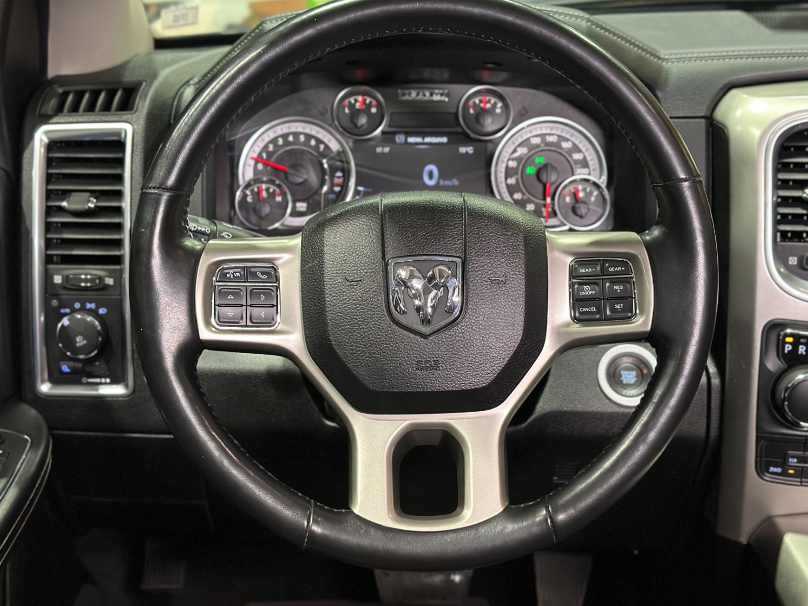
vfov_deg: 27.5
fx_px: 1237
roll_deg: -1.0
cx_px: 438
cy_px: 290
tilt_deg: -18.9
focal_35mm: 53
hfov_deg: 36.2
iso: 500
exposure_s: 1/40
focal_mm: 6.86
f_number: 1.78
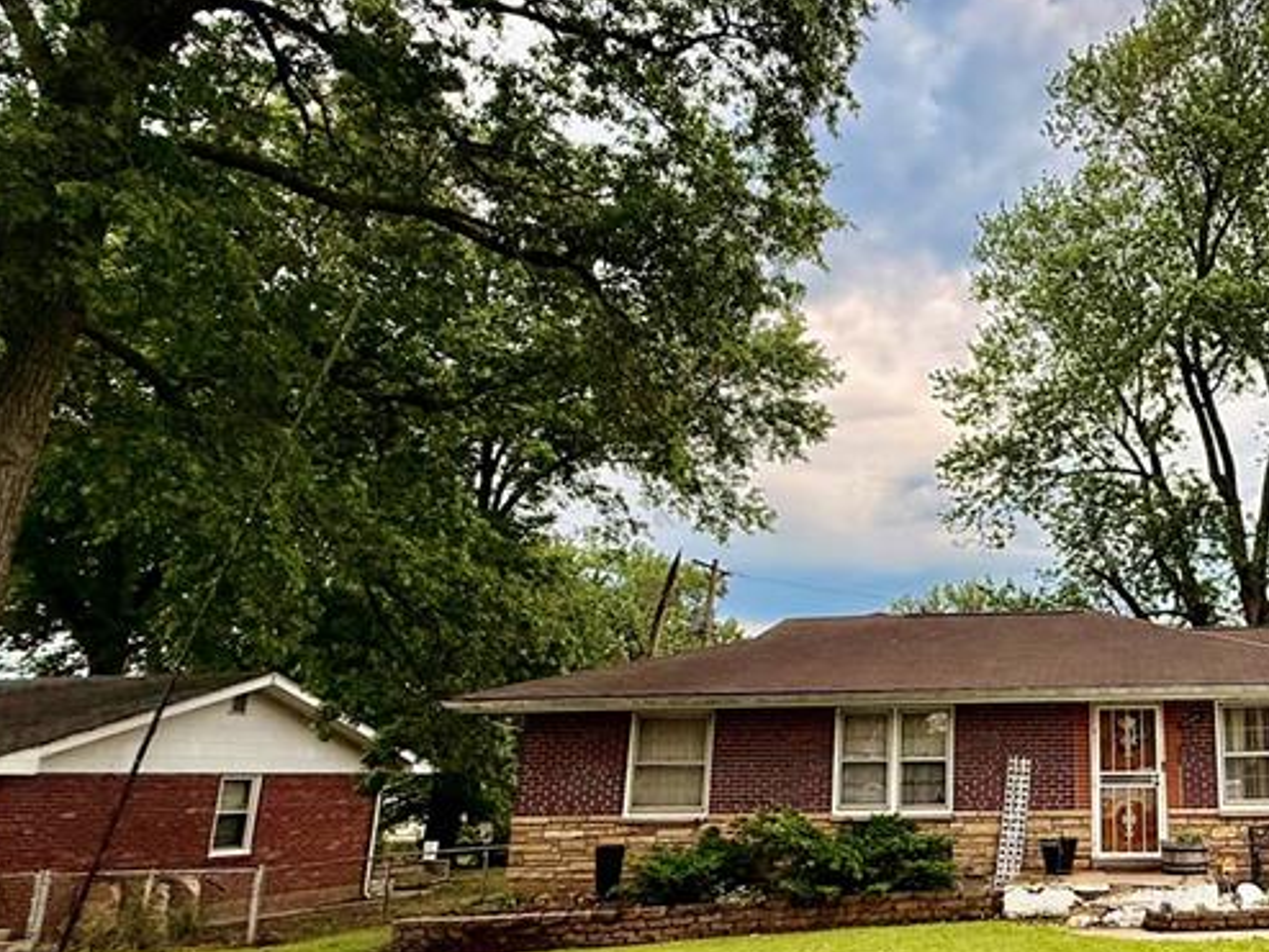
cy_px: 516
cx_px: 1079
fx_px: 1064
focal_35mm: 29
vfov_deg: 48.2
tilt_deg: +13.6
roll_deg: +0.4
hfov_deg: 55.5
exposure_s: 1/955
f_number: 2.2
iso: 50
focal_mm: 2.22
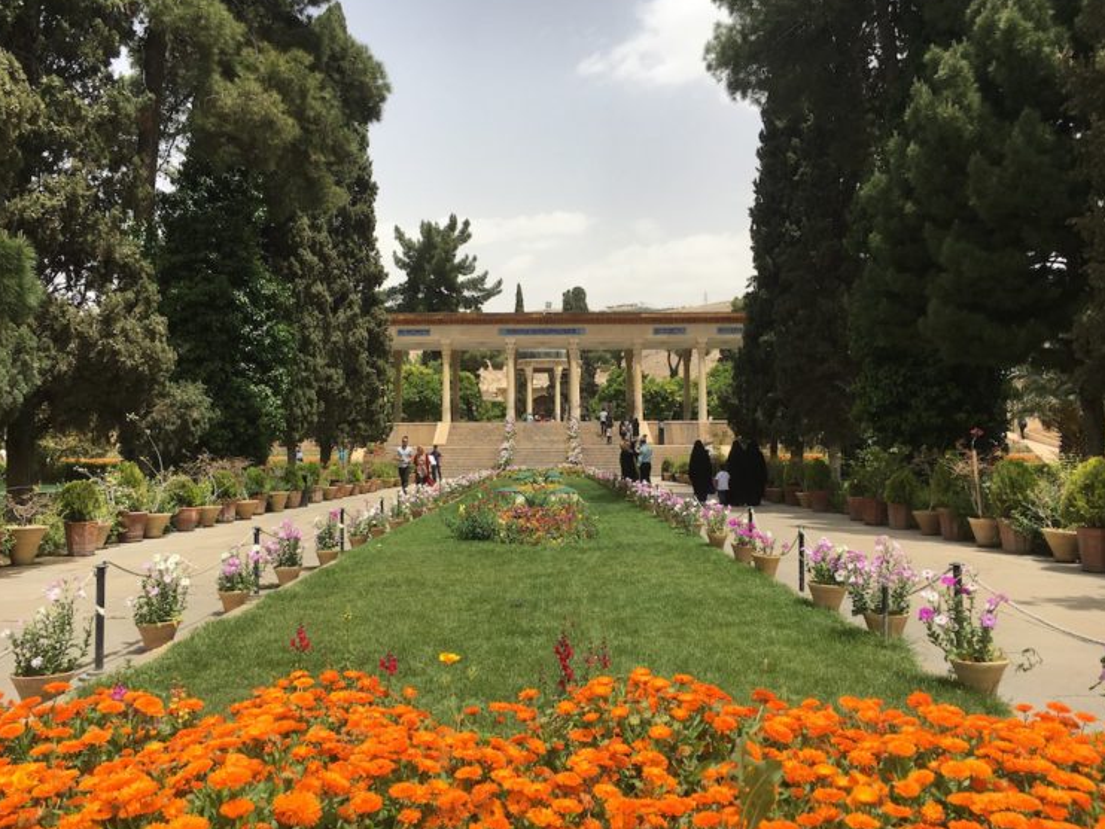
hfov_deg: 59.9
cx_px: 541
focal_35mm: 30
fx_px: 958
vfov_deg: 46.8
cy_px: 408
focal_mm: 4.15
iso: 25
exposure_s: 1/2024
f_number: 2.2
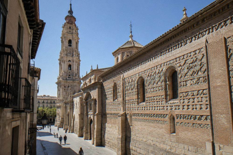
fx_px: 226
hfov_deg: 54.5
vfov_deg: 37.8
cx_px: 116
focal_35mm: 35
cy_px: 78
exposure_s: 1/500
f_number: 7.1
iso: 400
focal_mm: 35
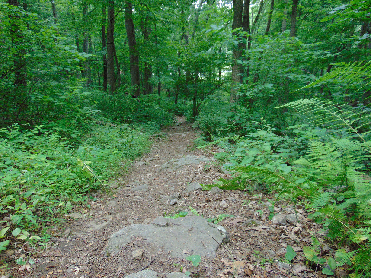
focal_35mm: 25
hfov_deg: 69.4
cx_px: 186
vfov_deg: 54.9
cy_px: 139
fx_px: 268
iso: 250
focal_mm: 4.5
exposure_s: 1/40
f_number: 3
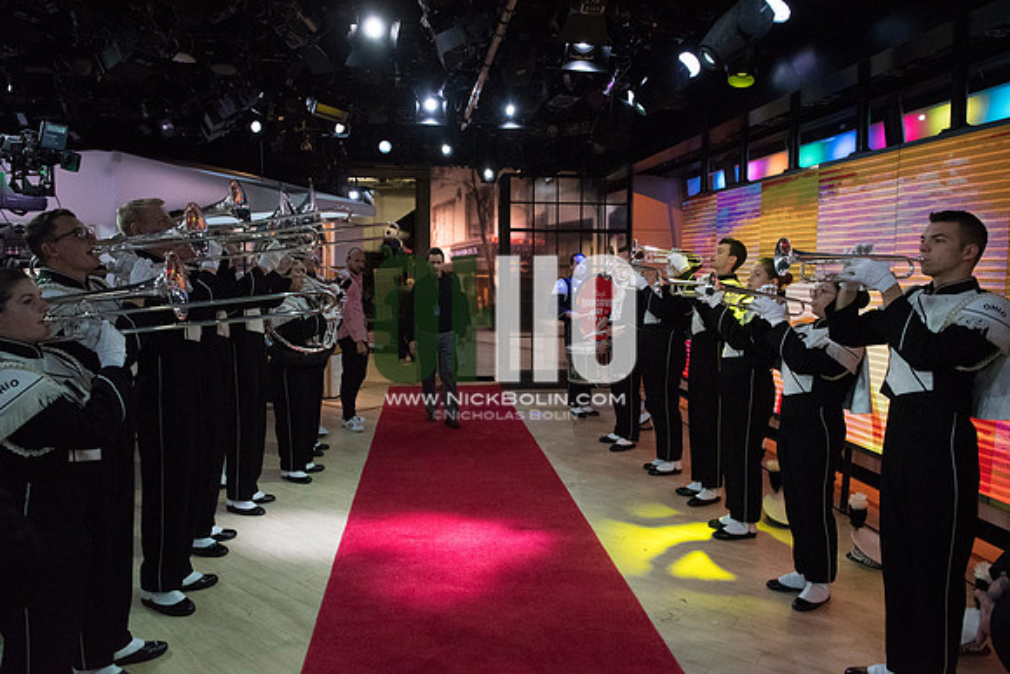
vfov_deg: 53.2
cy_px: 337
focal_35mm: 24
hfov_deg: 73.7
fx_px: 673
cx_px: 505
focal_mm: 24
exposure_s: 1/1250
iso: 12800
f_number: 5.6
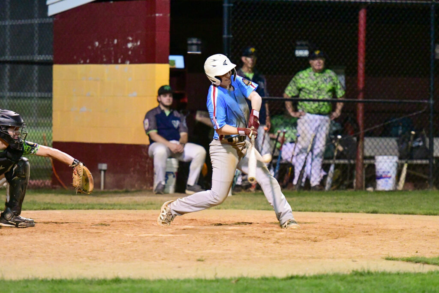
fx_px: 2835
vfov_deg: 5.9
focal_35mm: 232
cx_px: 220
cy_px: 146
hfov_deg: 8.9
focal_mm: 155
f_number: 2.8
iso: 12800
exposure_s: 1/1250
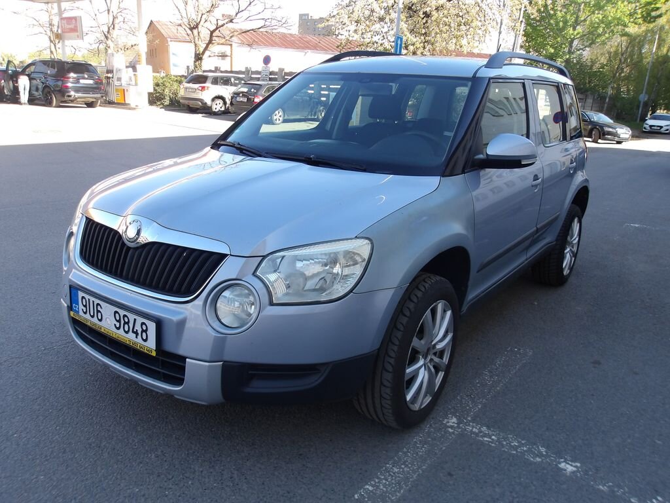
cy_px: 252
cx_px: 335
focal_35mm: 27
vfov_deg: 51.4
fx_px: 523
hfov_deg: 65.3
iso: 100
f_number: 3
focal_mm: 4.9
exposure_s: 1/228
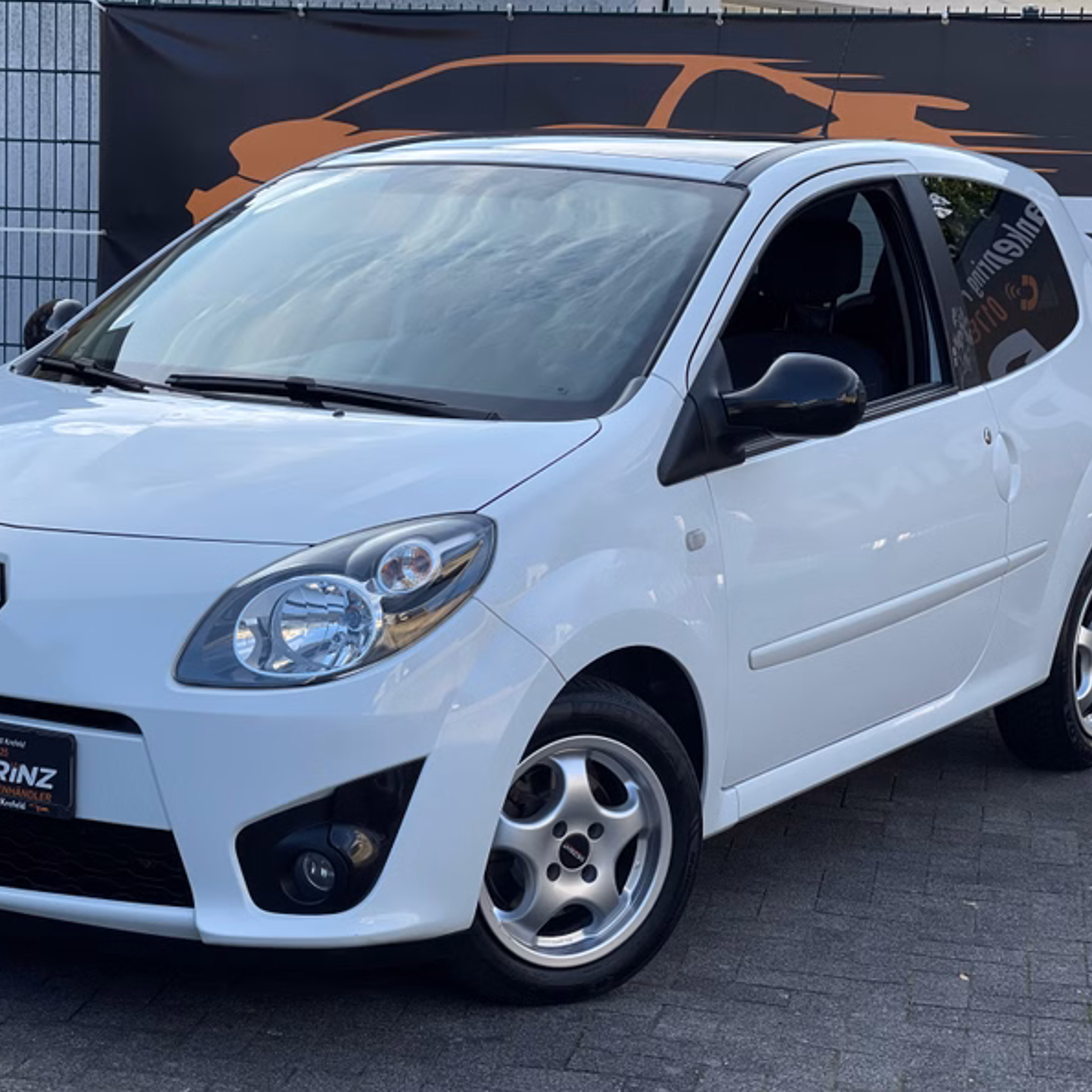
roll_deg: -1.8
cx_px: 420
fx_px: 2712
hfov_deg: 22.7
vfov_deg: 22.8
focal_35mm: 76
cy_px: 547
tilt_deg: -7.8
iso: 32
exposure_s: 1/641
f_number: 2.2
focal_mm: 7.5
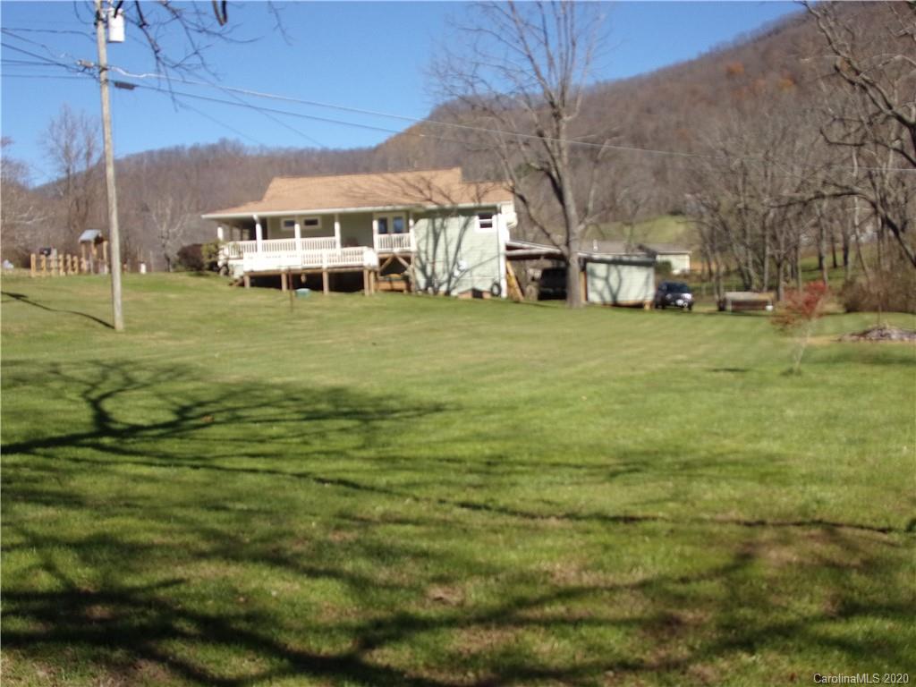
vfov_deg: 36.8
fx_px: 1032
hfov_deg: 47.9
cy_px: 344
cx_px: 458
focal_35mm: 39
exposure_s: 1/750
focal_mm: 7
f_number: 3.9
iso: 80
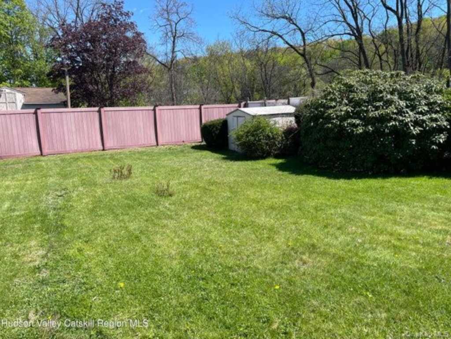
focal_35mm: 26
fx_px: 339
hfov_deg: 67.3
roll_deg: +1.8
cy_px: 170
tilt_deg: -11.9
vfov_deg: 53.1
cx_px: 226
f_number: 1.6
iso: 32
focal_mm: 4.2
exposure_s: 1/1984
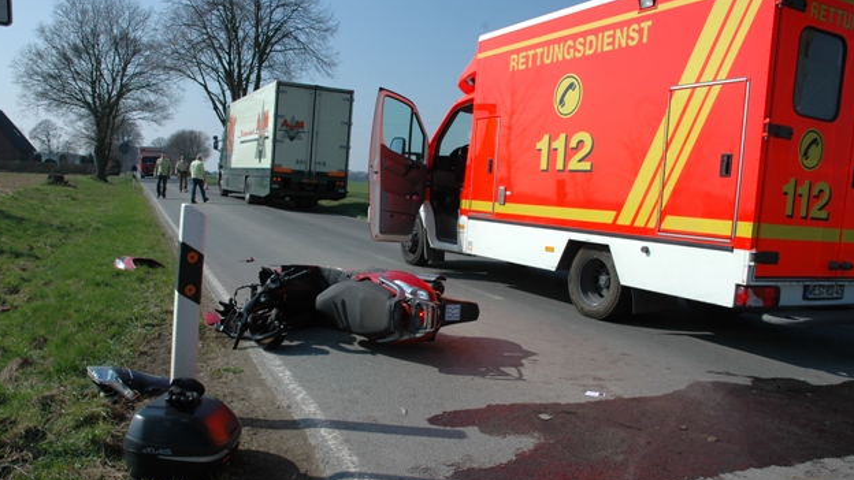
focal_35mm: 29
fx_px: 657
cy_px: 264
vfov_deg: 40.1
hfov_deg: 66.1
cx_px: 419
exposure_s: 1/400
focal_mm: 18
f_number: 10
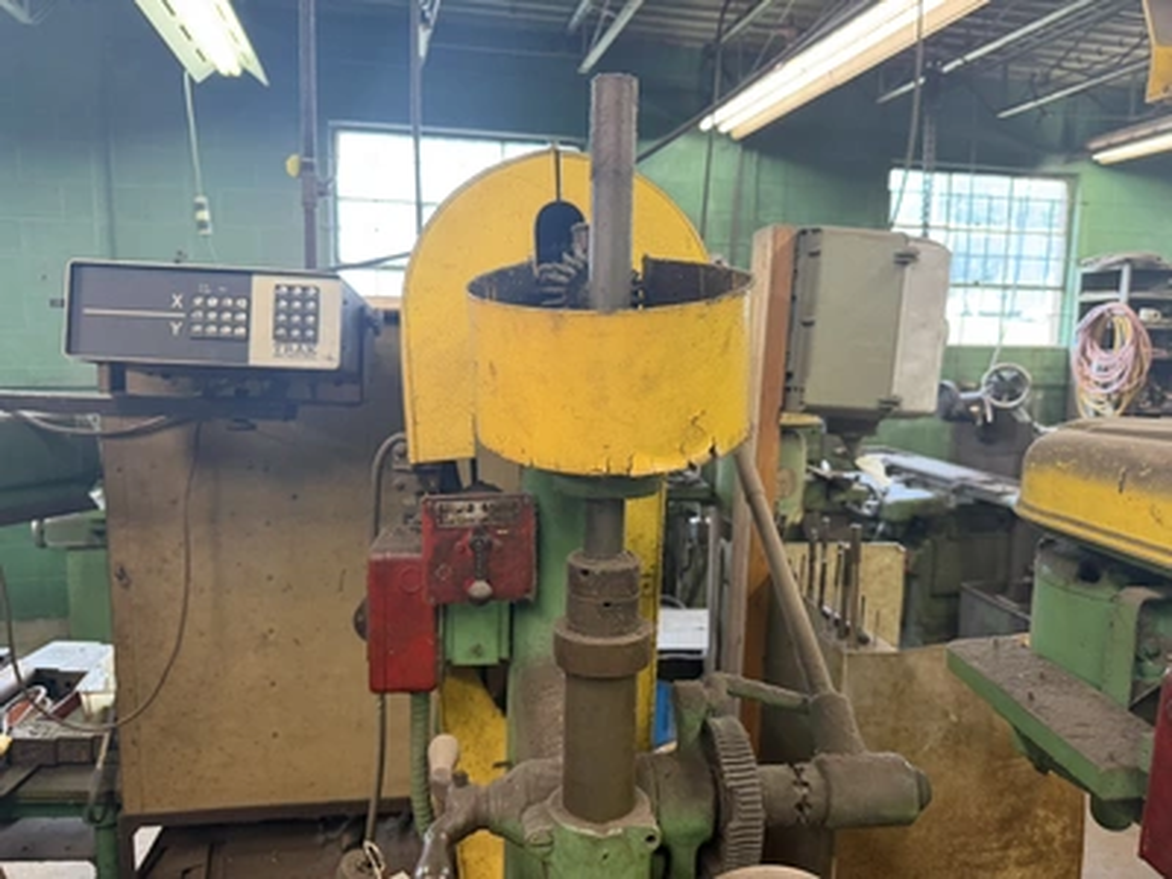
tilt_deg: -5.3
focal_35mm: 24
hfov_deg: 71.6
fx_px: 813
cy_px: 440
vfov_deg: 56.8
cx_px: 586
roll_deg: -0.1
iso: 250
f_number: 1.78
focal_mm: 6.76
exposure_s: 1/60
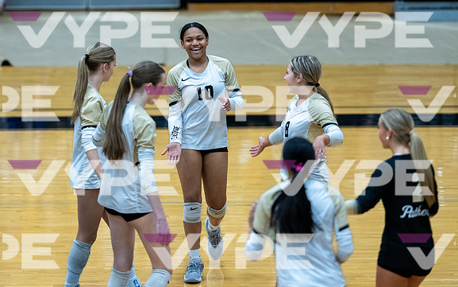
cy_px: 68
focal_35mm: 301
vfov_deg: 4.4
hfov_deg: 7.0
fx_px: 3758
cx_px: 196
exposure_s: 1/1600
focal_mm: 200
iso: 3200
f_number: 2
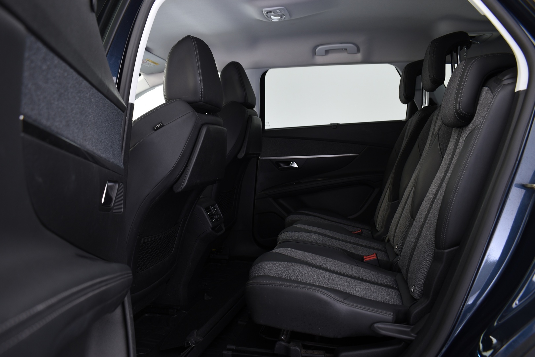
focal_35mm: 27
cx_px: 268
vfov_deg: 47.9
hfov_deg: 67.4
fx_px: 401
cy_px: 178
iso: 100
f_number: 5.6
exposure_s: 2
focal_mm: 18
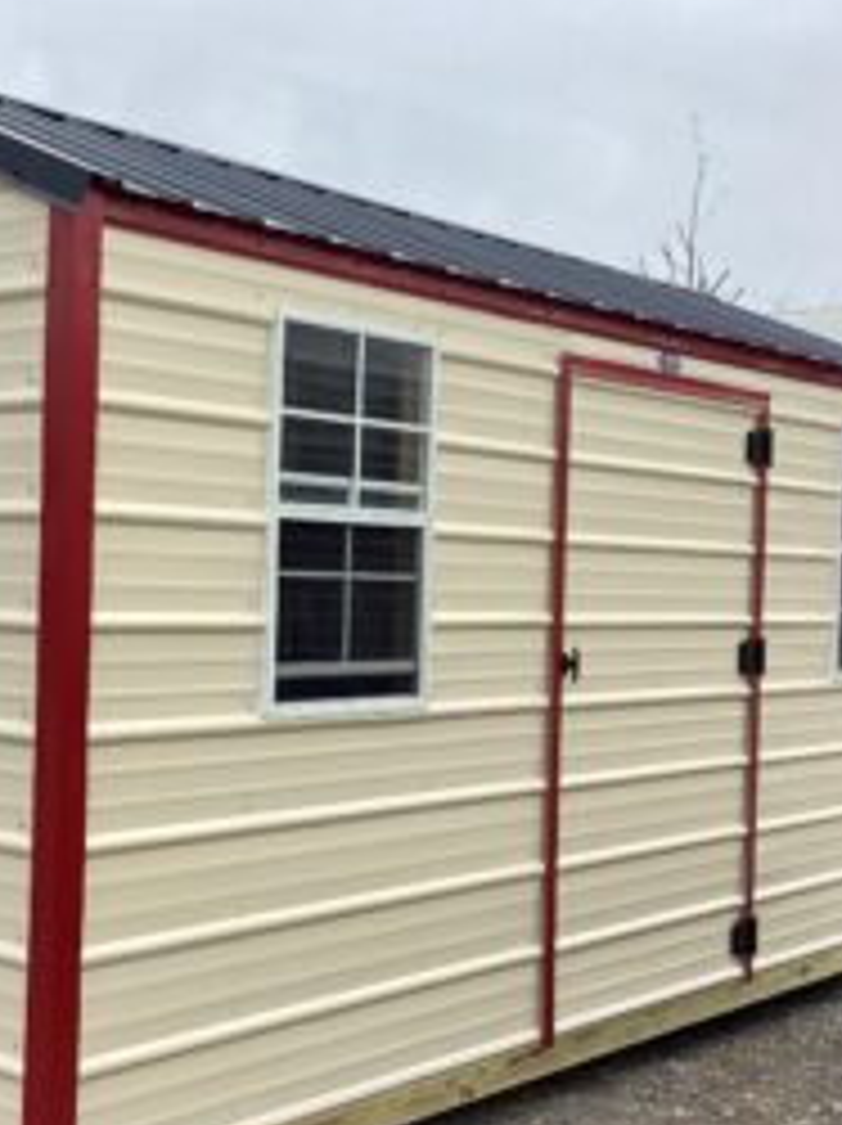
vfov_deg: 35.6
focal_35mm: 54
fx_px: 1754
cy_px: 590
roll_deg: -0.9
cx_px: 236
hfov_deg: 26.7
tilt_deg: -0.1
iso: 25
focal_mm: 3.3
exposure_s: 1/595
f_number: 2.4
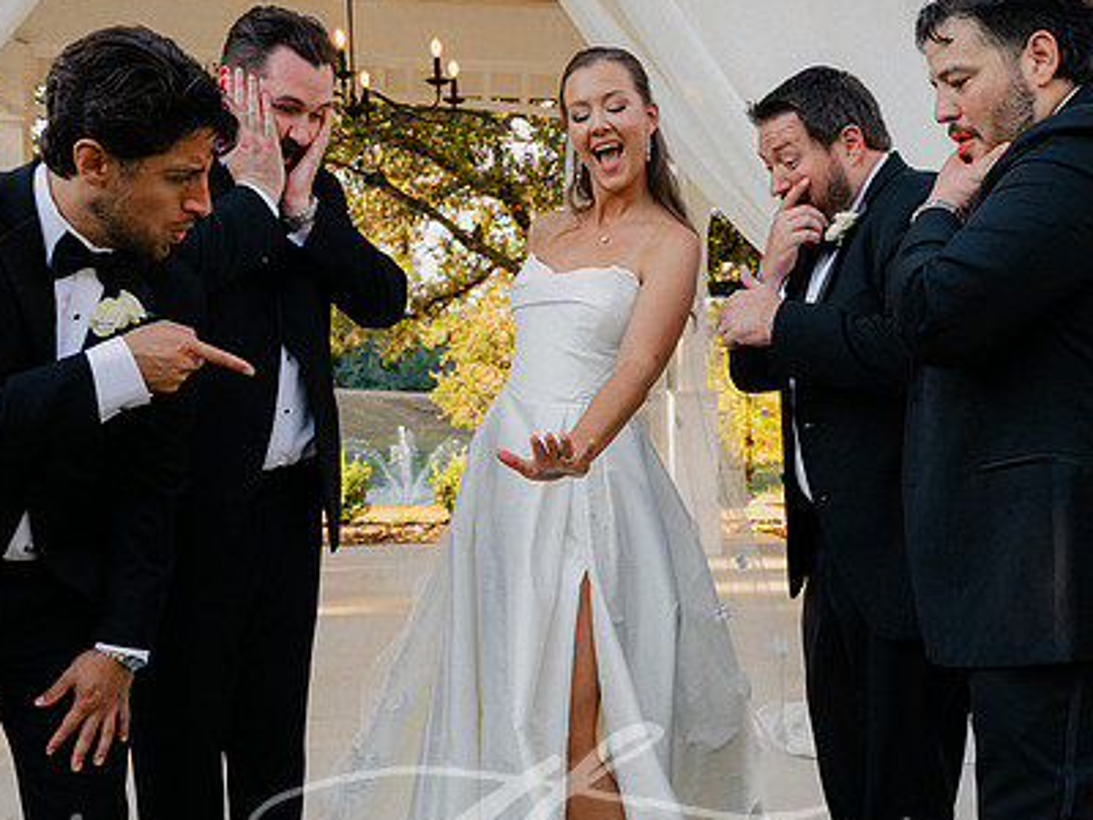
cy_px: 470
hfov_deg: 47.7
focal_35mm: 39
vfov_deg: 36.7
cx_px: 641
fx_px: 1231
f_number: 4.5
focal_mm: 24
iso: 400
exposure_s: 1/250
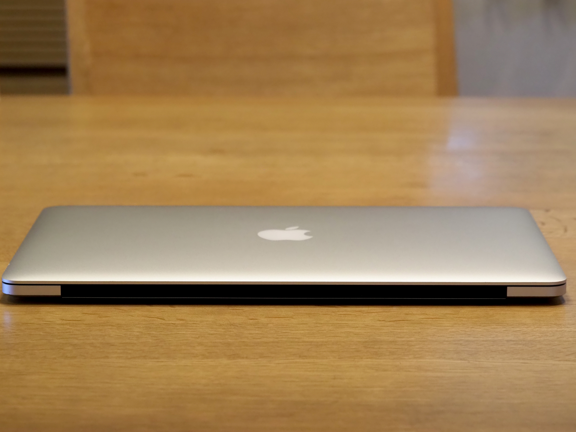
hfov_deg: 16.4
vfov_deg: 12.3
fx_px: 1997
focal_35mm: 120
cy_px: 216
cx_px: 288
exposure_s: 1/125
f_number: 5.6
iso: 2000
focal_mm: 60
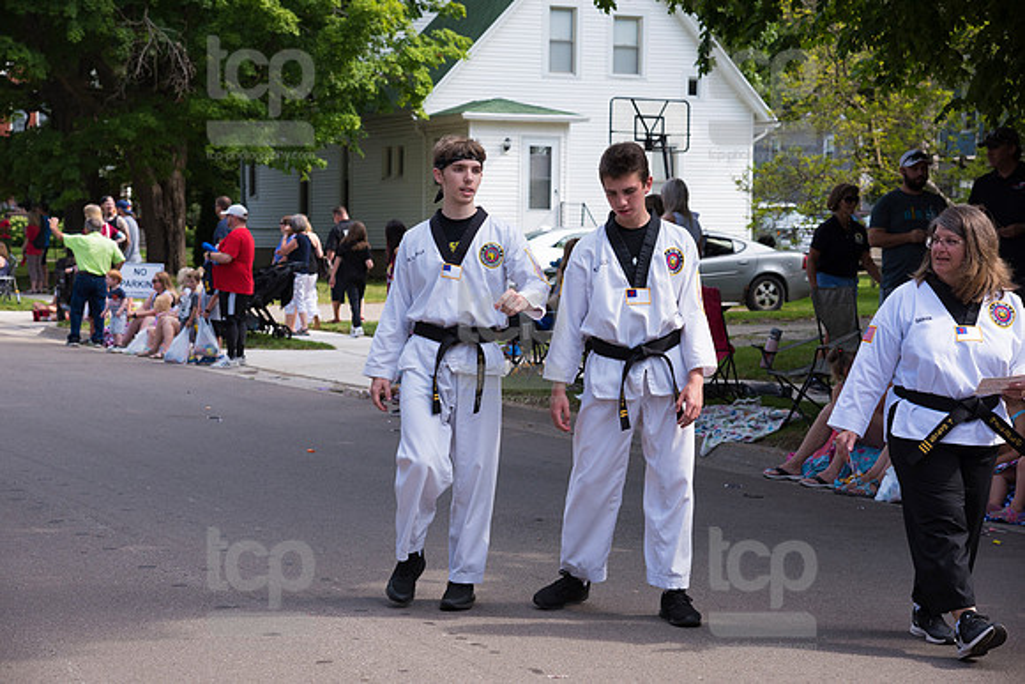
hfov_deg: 24.8
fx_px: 2335
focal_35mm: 82
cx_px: 512
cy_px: 342
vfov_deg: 16.7
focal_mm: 82
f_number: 6.3
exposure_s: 1/500
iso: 250
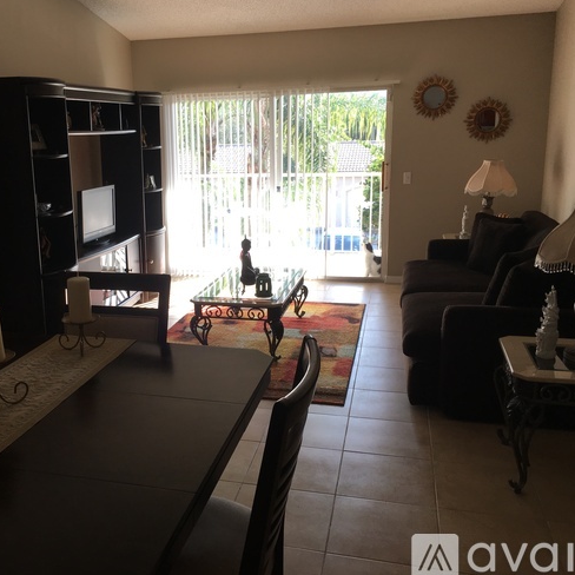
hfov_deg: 46.7
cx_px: 209
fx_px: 658
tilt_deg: -12.1
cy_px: 286
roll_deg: +2.2
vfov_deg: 47.2
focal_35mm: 35
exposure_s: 1/120
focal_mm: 4.15
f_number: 2.2
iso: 32
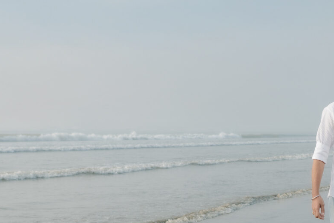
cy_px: 187
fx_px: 733
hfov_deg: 24.9
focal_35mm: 79
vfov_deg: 17.1
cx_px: 301
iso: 200
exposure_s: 1/1600
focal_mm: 24
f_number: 2.8
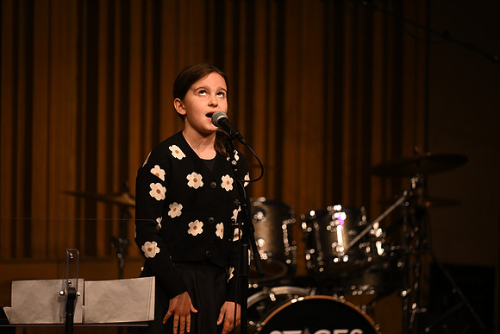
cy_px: 167
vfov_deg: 6.9
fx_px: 2778
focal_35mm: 200
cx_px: 250
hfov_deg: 10.3
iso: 1000
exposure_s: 1/400
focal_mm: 200
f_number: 2.8
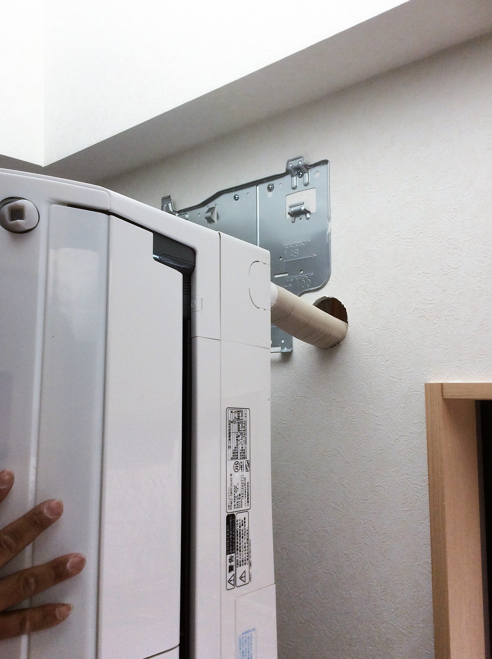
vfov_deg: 56.9
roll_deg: +2.0
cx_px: 246
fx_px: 608
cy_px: 330
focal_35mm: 32
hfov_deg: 44.1
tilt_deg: +2.5
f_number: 2.4
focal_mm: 3.3
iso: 32
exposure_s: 1/794
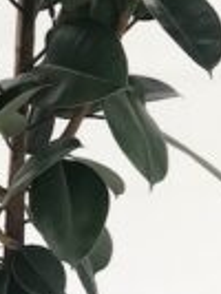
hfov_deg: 7.1
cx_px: 4
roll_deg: -1.5
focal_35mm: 208
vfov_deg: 9.5
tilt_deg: -13.4
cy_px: 103
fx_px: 1768
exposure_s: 1/60
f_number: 2.4
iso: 40
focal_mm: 6
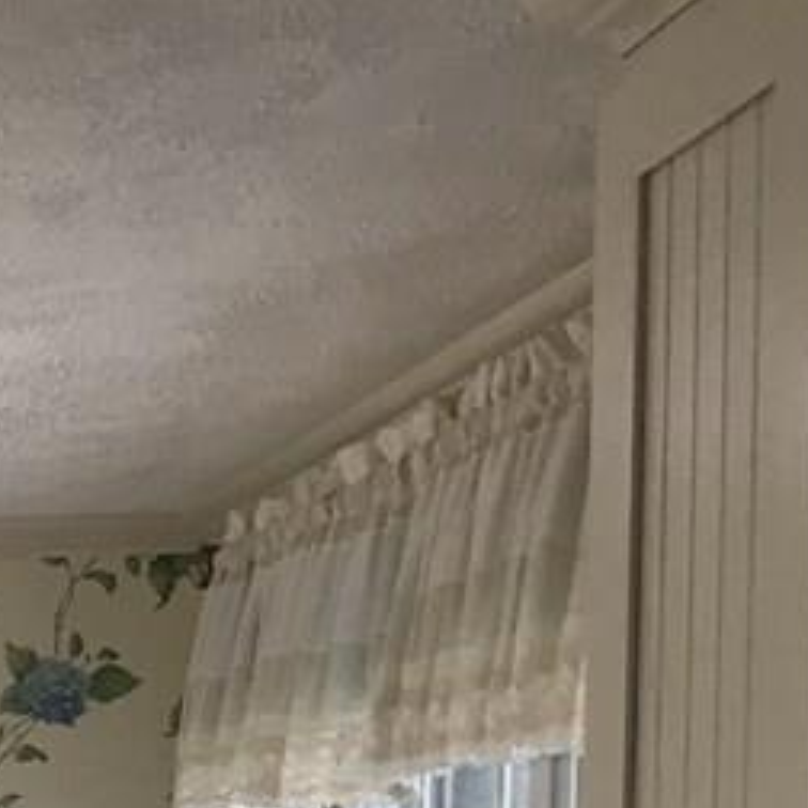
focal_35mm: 104
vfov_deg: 15.5
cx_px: -689
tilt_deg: -4.6
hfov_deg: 14.5
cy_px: 1202
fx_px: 2746
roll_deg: +0.0
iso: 32
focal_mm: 4.15
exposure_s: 1/30
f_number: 2.2
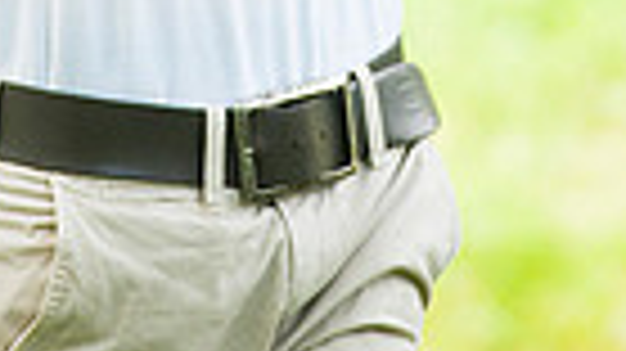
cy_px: -472
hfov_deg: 1.7
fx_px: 21716
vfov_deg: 0.9
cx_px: 126
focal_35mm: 1309
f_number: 4
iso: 400
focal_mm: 300
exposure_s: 1/1000
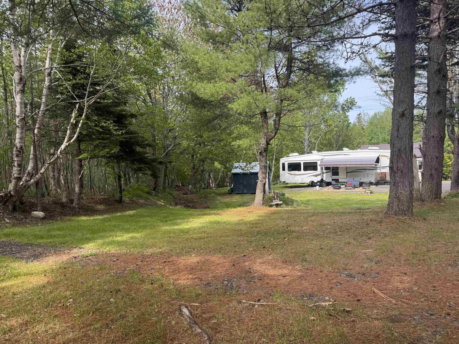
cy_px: 175
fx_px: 332
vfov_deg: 54.9
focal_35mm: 25
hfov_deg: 69.4
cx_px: 223
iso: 80
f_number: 1.78
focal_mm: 6.76
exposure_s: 1/582
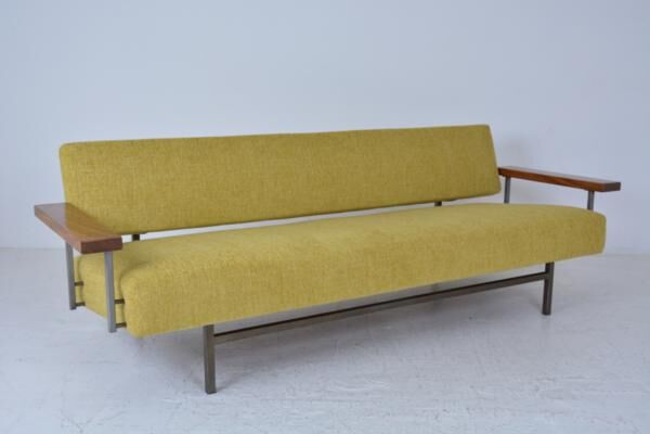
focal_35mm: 42
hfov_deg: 46.4
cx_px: 325
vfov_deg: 31.9
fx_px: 758
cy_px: 217
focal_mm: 28
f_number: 10
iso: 400
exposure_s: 1/125
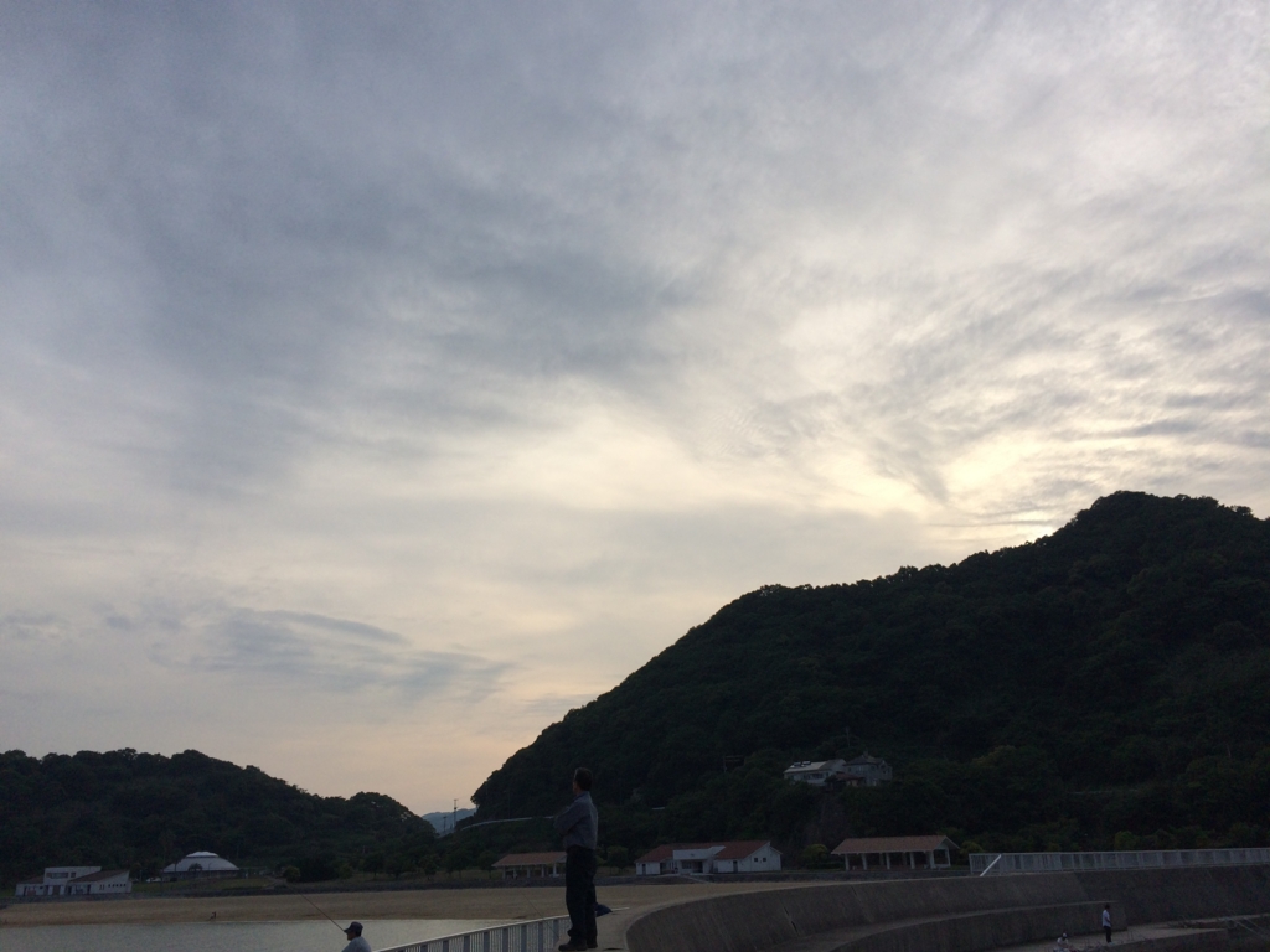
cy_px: 476
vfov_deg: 48.2
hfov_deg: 61.7
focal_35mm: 29
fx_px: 1064
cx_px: 635
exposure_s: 1/2564
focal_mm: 4.15
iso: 32
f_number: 2.2
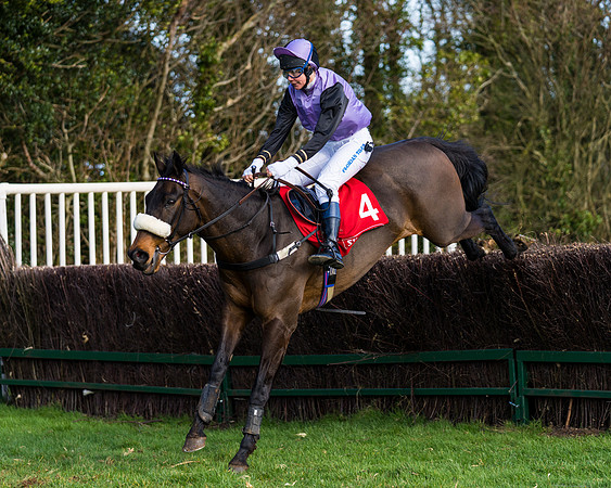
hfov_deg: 14.2
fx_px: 2457
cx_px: 281
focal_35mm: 136
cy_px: 223
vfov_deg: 11.4
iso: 200
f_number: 2.8
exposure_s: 1/2000
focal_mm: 111
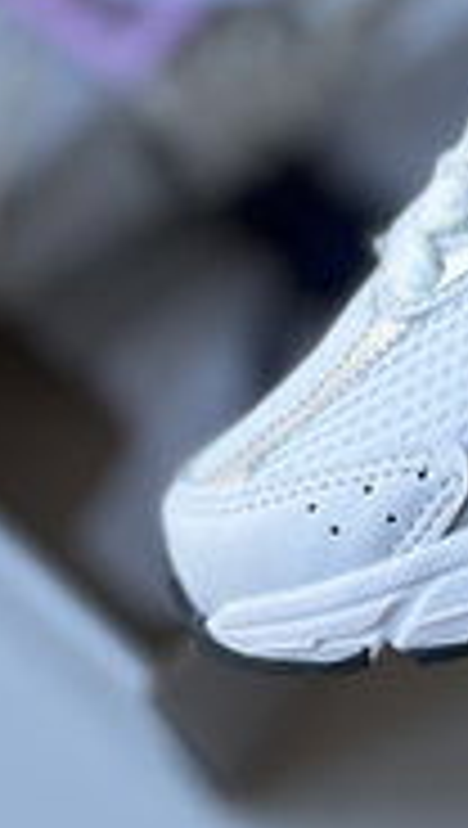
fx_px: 1802
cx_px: 720
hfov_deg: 13.8
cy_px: 92
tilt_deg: -59.3
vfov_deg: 25.1
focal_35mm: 82
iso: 32
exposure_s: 1/129
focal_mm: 5.1
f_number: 1.6
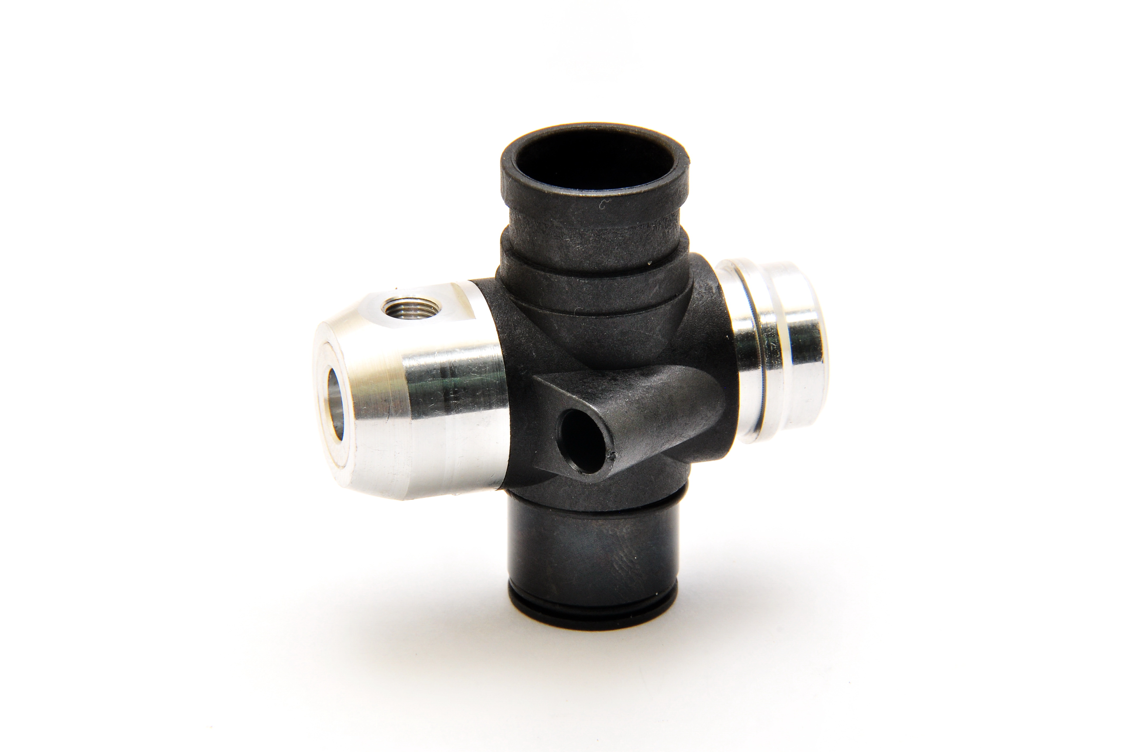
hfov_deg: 6.9
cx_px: 566
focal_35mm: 300
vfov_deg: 4.6
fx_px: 9422
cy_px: 376
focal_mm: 200
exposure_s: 1/60
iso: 400
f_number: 22
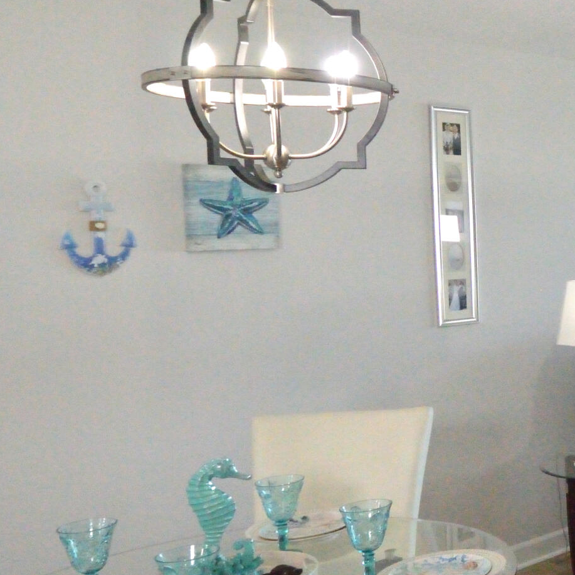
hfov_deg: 26.3
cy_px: 281
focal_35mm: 50
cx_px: 831
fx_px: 940
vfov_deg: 34.0
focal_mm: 12
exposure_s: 1/1250
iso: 6400
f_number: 4
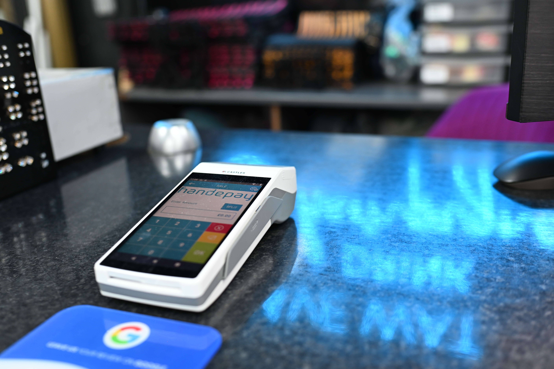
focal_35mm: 35
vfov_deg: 37.9
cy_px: 184
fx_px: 539
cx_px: 277
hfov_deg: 54.4
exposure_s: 1/125
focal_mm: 35
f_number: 2.8
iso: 1000
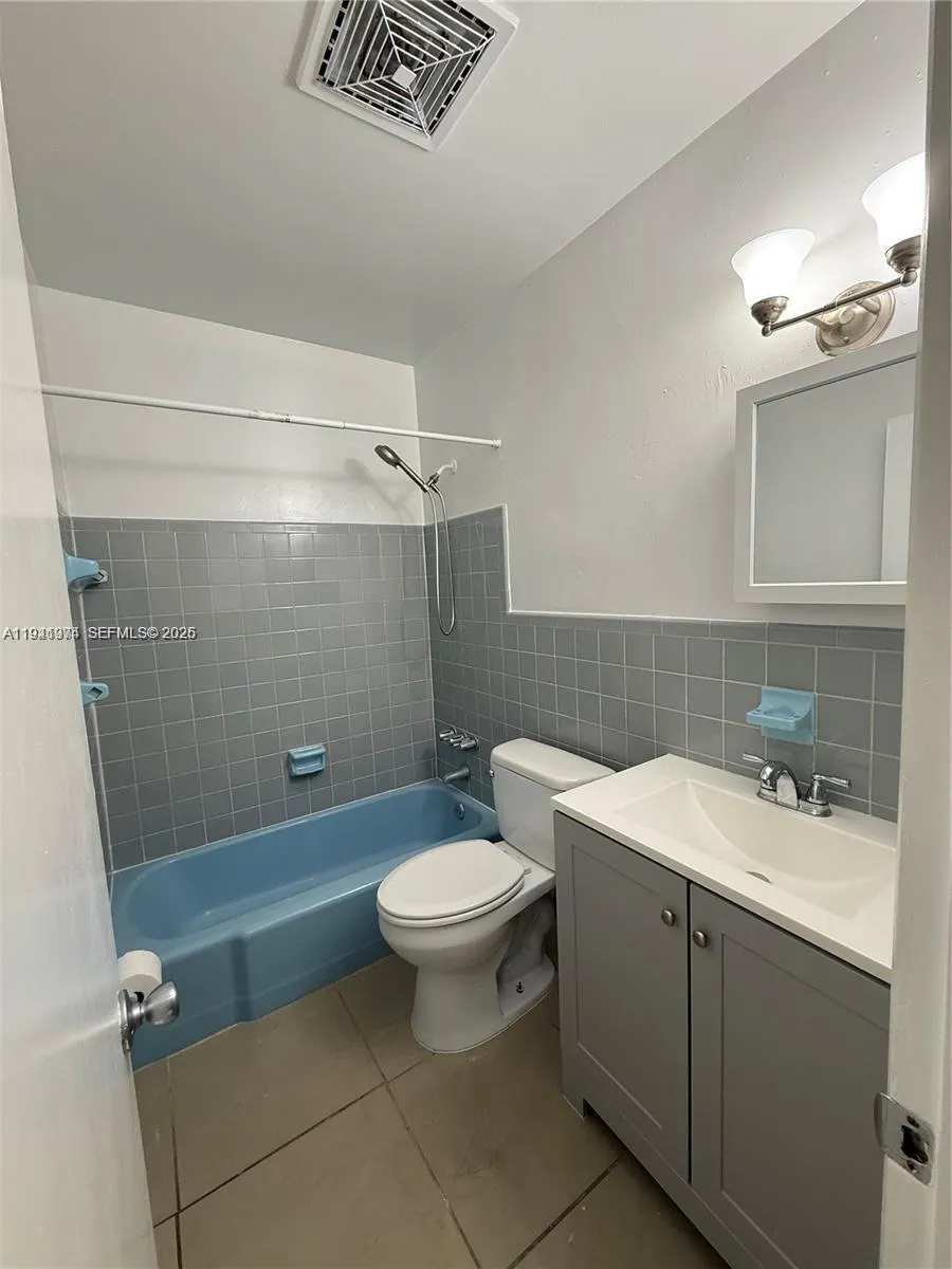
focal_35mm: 14
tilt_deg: -5.9
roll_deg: +2.2
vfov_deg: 102.1
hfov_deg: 85.7
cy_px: 634
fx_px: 513
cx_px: 476
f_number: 2.2
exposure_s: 1/120
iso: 125
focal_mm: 2.22
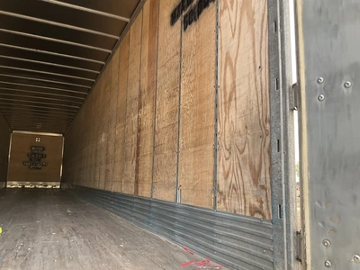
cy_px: 135
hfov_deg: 61.7
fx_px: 302
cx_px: 180
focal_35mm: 29
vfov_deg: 48.2
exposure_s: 1/122
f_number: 1.8
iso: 40
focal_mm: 3
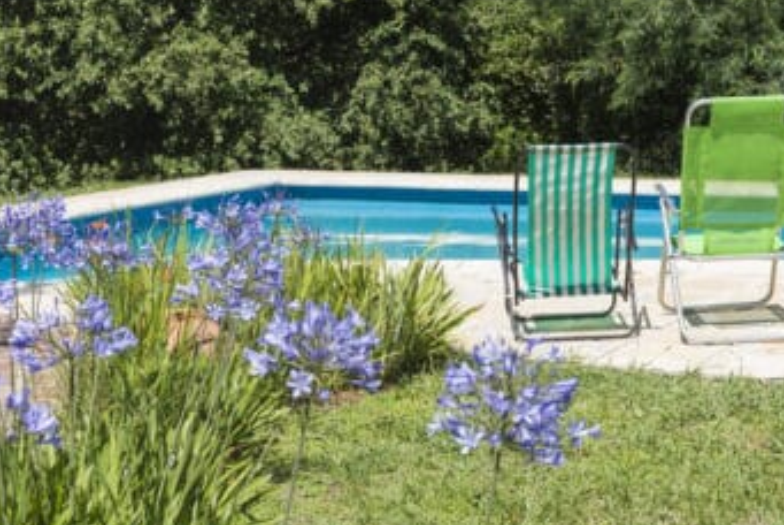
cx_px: 485
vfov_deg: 13.3
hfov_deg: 19.8
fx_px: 2245
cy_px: 309
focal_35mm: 103
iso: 200
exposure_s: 1/1250
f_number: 4.5
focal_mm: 48
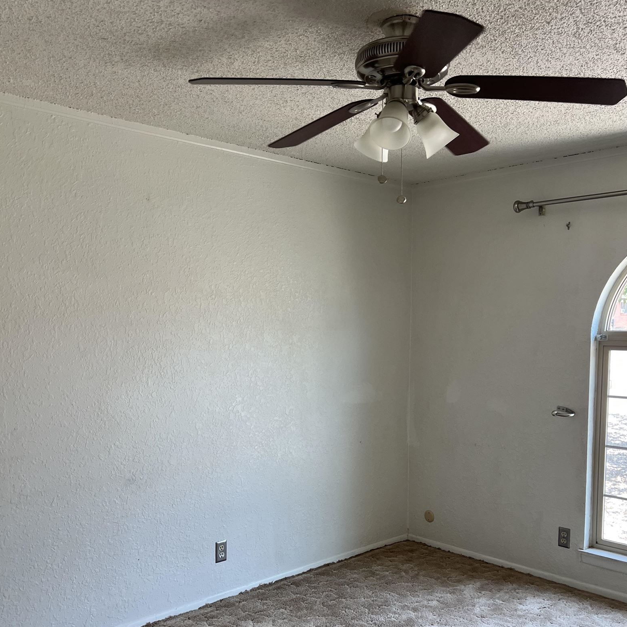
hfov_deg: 48.4
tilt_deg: -4.8
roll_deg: +0.1
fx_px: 697
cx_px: 346
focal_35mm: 34
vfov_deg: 48.0
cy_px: 389
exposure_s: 1/120
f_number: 1.5
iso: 80
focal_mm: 5.7
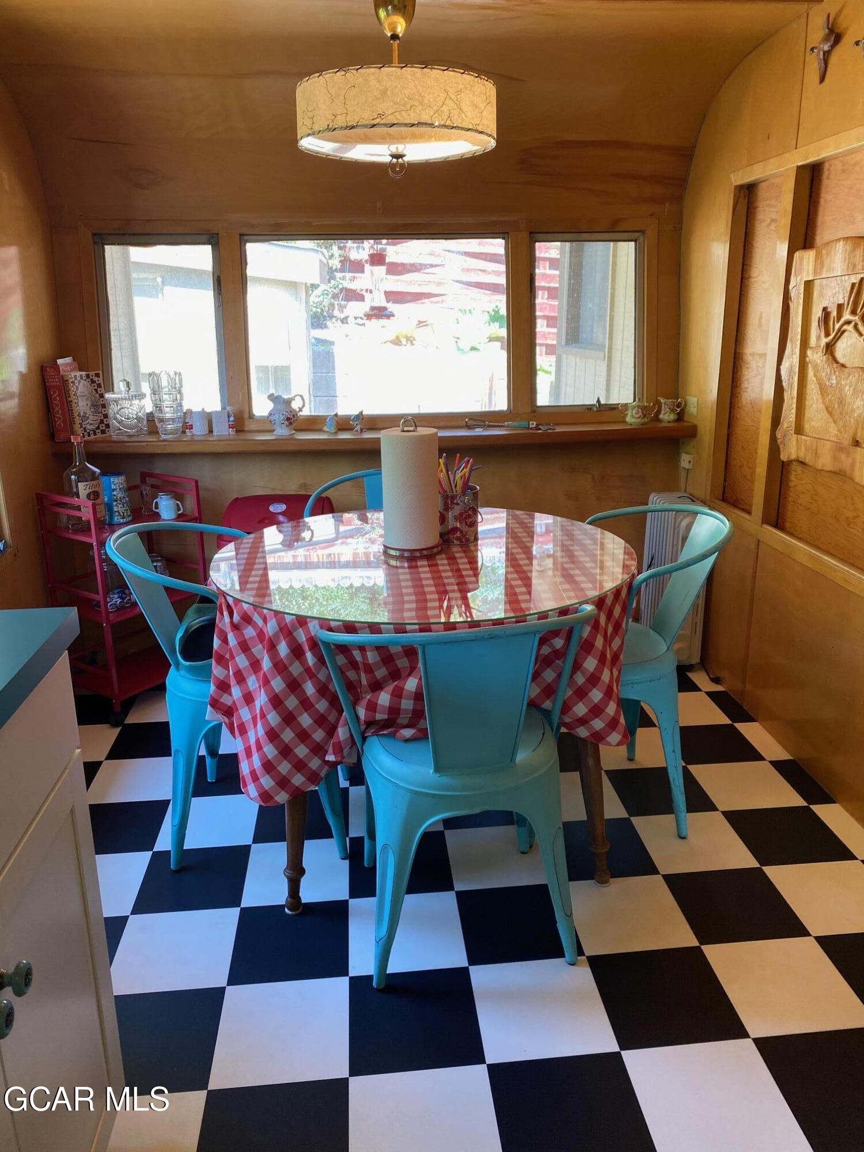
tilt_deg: -16.2
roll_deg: +1.2
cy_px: 576
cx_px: 432
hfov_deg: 53.1
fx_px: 865
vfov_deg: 67.3
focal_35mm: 26
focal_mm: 4.25
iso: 100
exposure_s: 1/120
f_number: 1.8
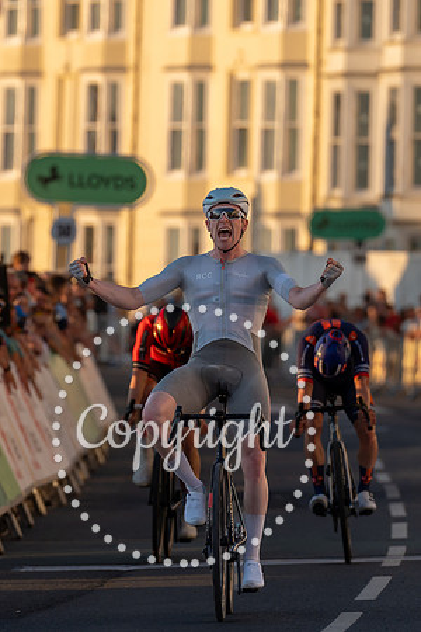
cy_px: 347
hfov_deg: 3.1
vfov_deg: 4.7
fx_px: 7748
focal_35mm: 442
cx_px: 122
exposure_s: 1/1000
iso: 200
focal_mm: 200
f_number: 3.5
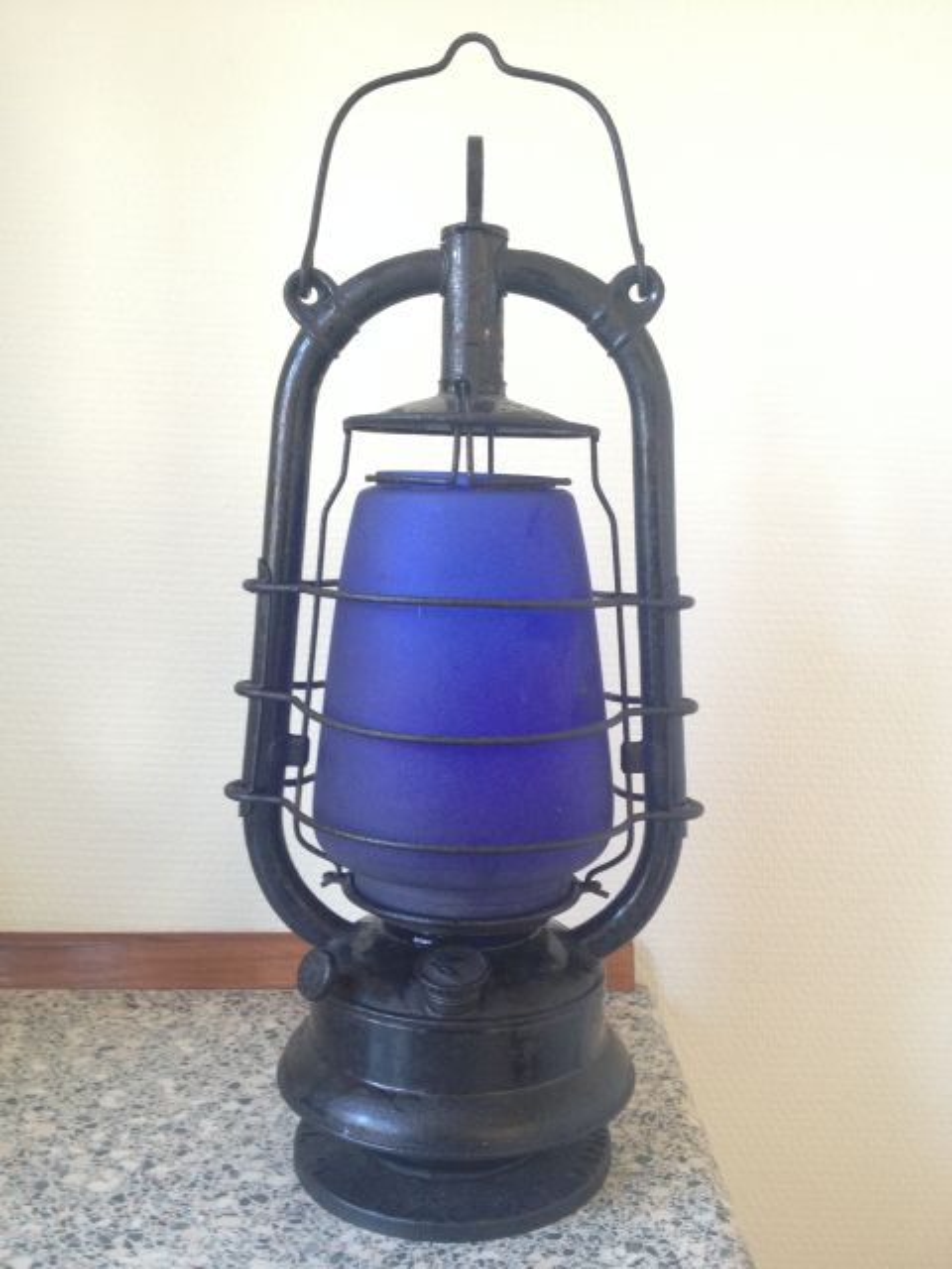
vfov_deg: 52.6
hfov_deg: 40.7
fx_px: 1283
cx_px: 476
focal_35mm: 35
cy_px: 634
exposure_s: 1/20
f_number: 2.4
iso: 160
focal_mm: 4.28
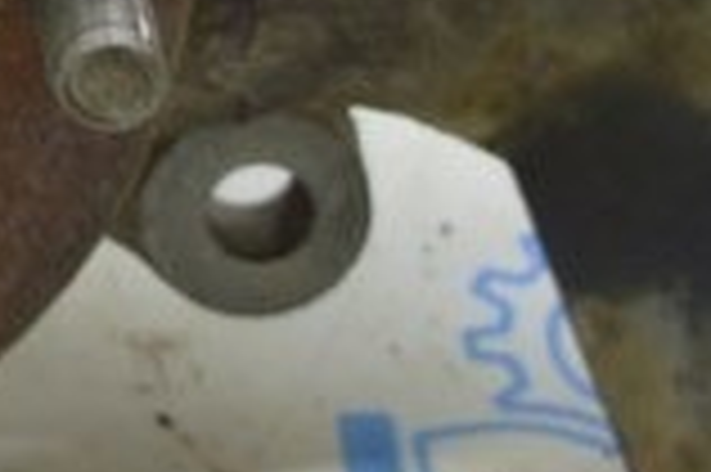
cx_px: -675
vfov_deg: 4.9
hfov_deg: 7.3
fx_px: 5386
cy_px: -555
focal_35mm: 273
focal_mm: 28
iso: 400
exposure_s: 1/20
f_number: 5.6
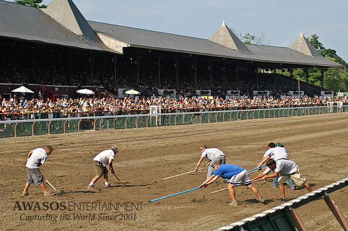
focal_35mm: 129
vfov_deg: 10.6
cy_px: 116
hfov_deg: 15.9
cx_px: 174
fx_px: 1245
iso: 200
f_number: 4
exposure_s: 1/2500
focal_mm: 86
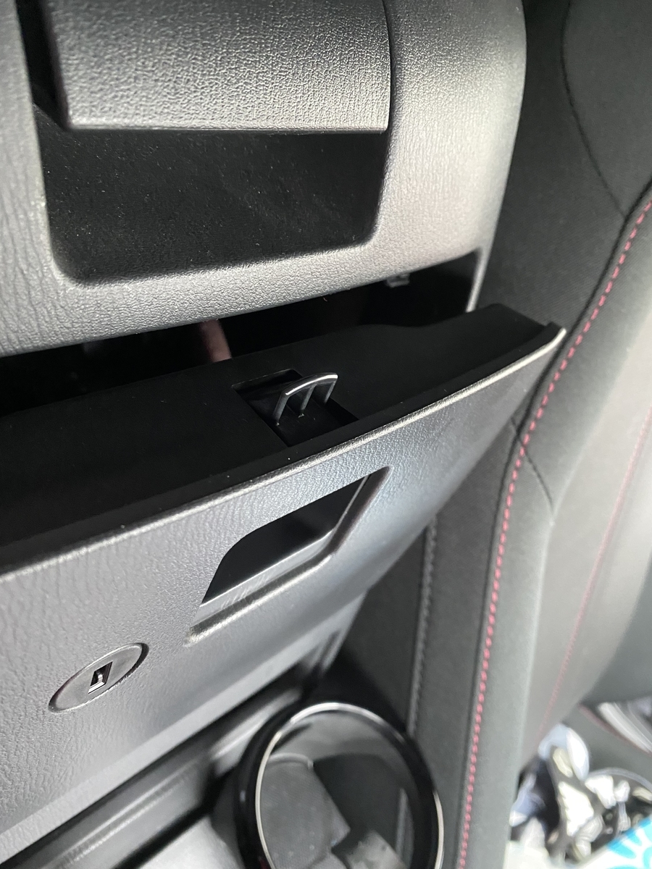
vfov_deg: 67.3
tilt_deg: -43.7
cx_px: 326
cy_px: 434
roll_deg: -32.5
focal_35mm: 26
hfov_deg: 53.1
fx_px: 653
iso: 640
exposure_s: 1/37
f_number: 1.8
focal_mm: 4.25
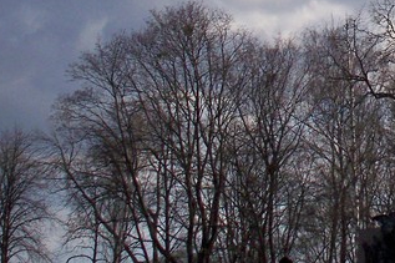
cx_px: 481
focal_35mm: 147
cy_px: -71
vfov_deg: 9.2
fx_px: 1612
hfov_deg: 13.6
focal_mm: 7.54
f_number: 4.8
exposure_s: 1/1250
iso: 80
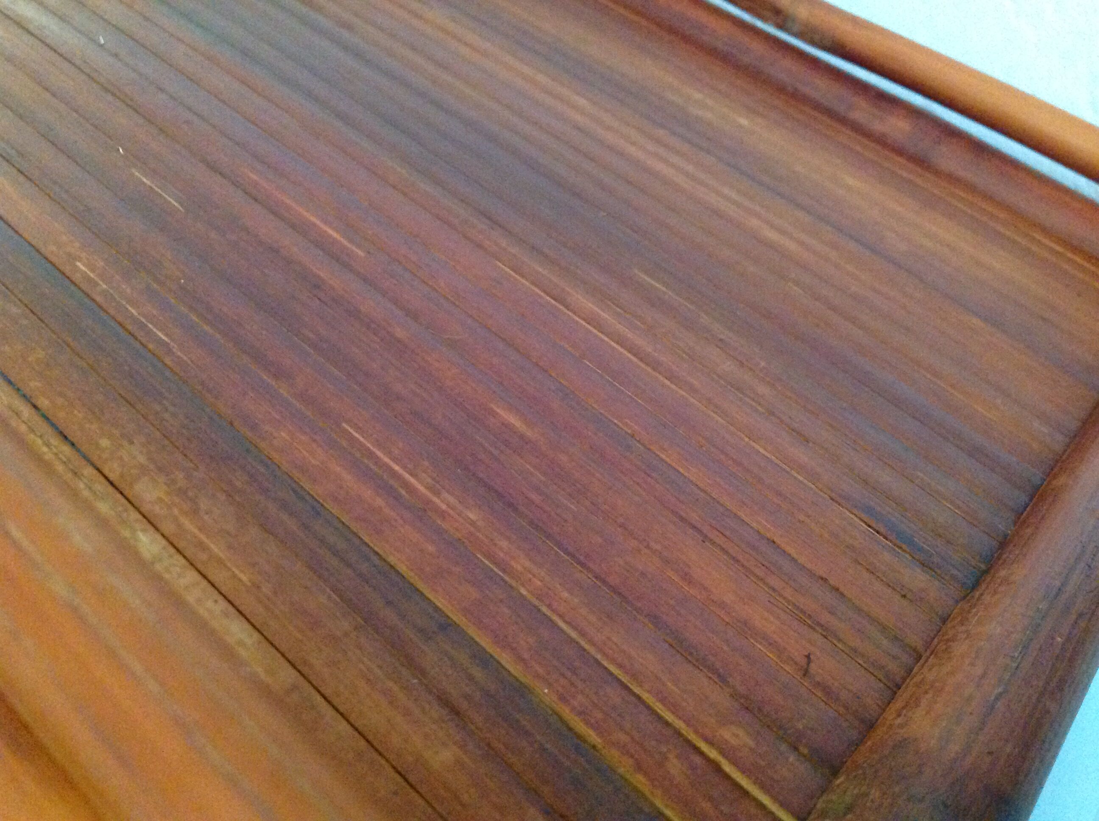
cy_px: 410
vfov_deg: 40.6
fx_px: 1110
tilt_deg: -34.4
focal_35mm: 35
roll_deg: -20.6
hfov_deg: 52.7
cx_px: 550
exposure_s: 1/17
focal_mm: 4.28
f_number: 2.4
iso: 800
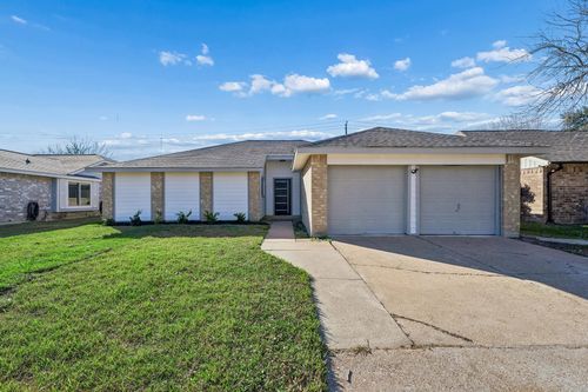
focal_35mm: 15
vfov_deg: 77.3
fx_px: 245
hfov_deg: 100.4
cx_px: 294
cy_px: 196
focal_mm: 15
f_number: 8
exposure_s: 1/3200
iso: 640
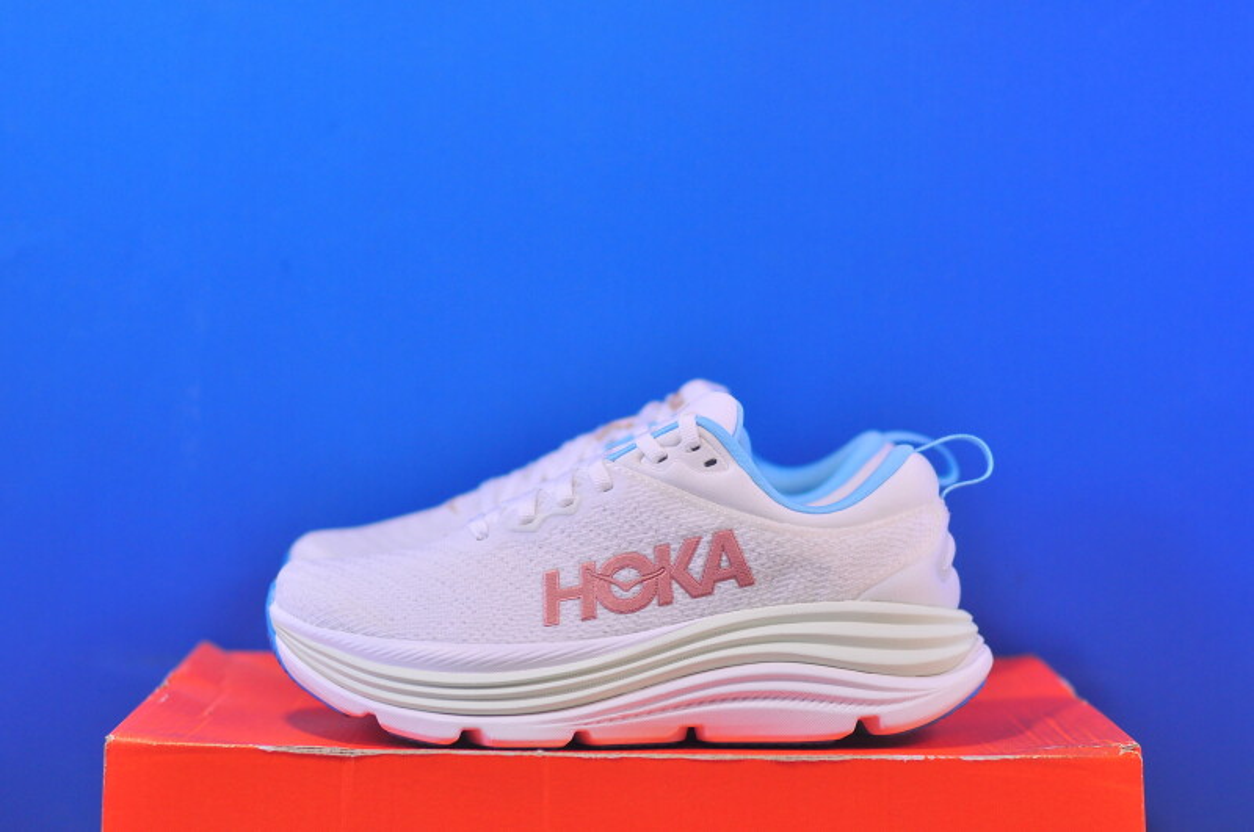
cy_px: 416
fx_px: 2609
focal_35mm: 75
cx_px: 627
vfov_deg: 18.1
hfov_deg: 27.0
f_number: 2.5
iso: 250
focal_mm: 50
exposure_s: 1/320
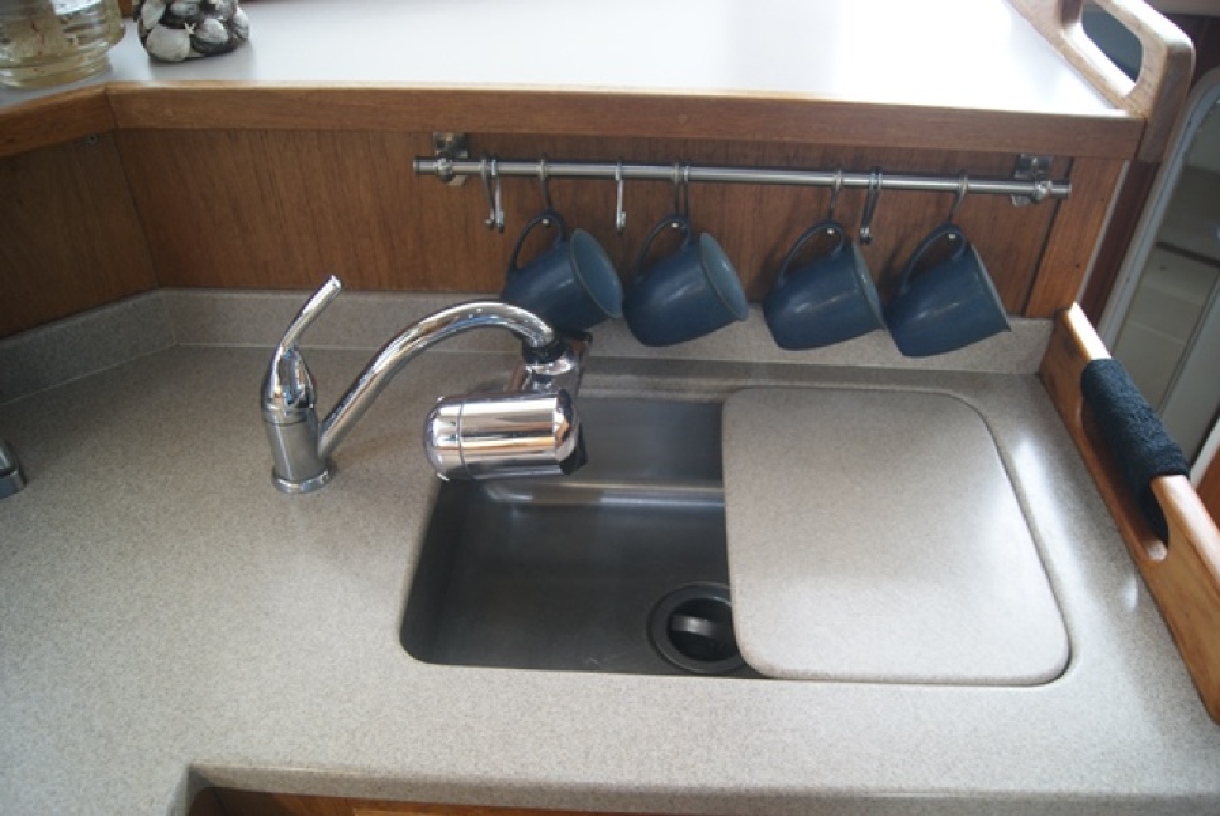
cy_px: 408
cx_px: 610
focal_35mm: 27
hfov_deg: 67.3
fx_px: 916
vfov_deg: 48.0
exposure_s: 1/20
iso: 400
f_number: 3.5
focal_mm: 18
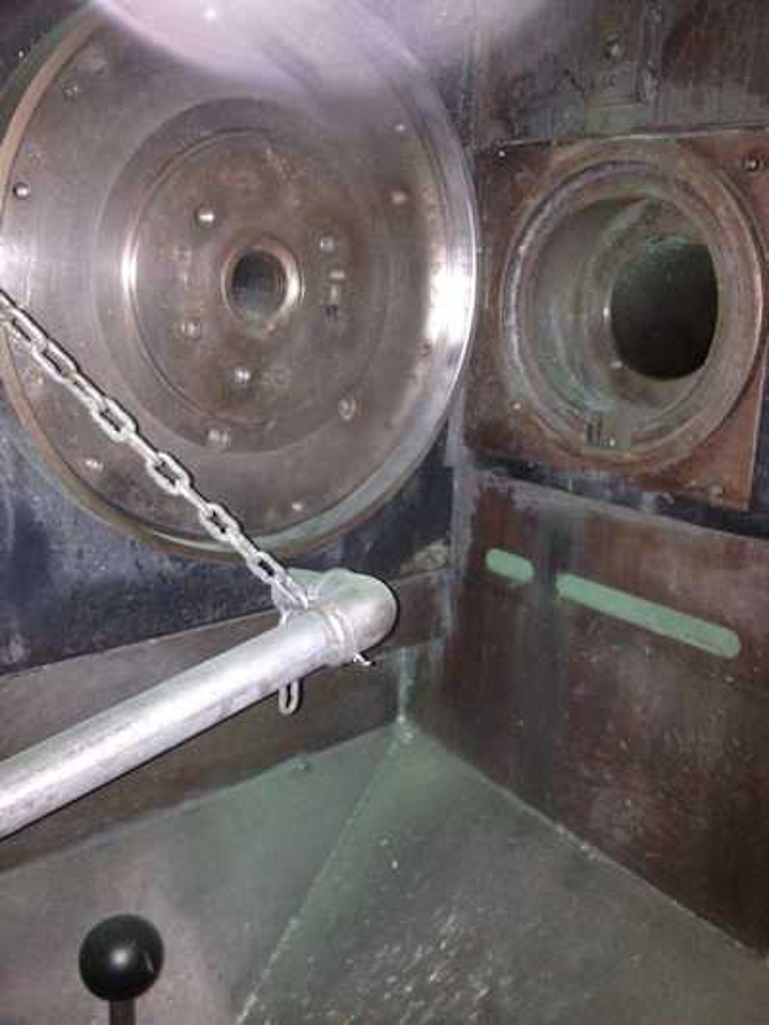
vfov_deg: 52.6
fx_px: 1036
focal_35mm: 35
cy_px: 512
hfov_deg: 40.7
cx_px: 384
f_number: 2.4
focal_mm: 4.28
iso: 250
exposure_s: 1/16
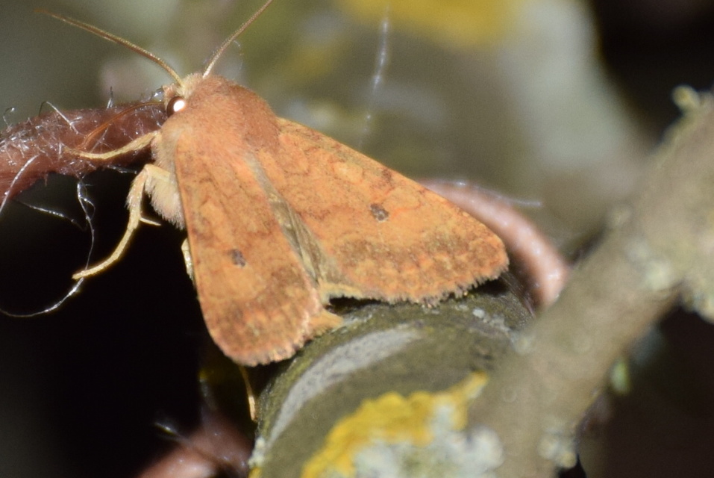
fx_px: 4169
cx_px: 357
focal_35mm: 210
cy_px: 239
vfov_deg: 6.6
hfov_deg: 9.8
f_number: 5.6
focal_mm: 140
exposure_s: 1/60
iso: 320
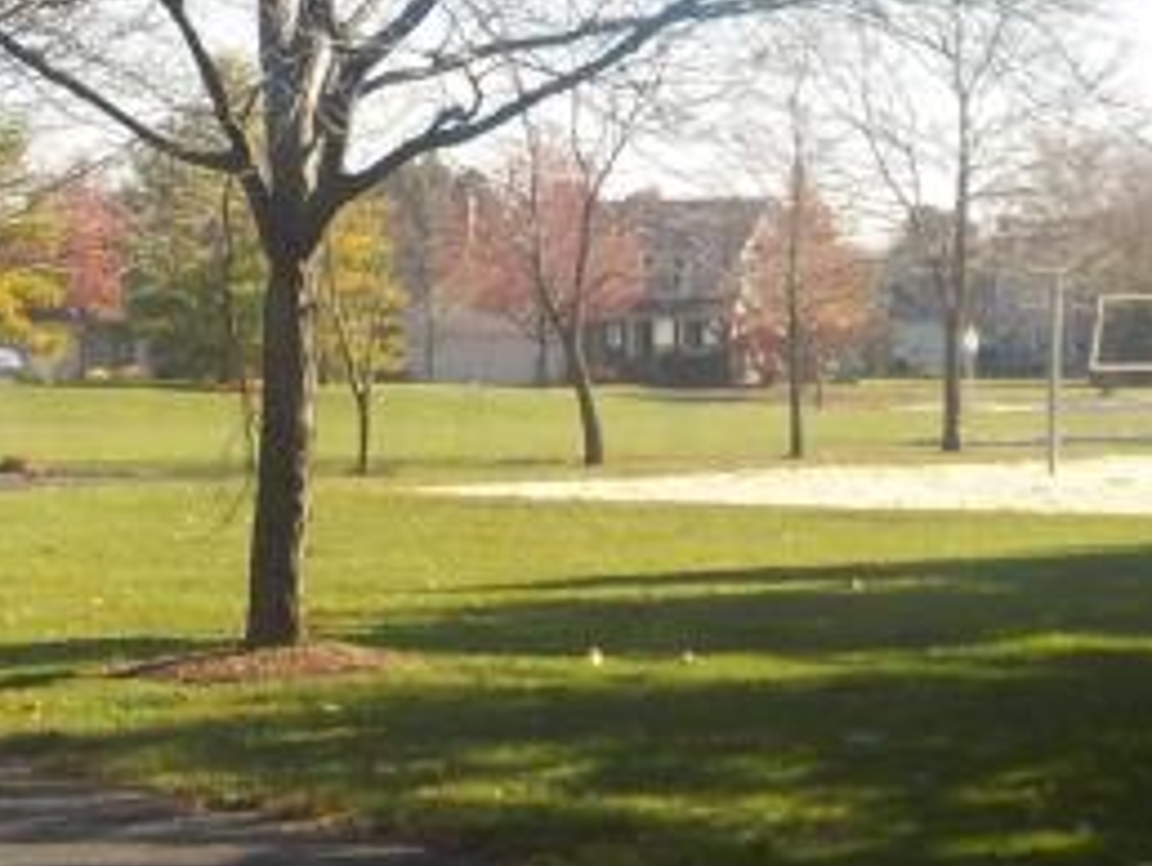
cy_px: 379
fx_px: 3964
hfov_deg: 16.4
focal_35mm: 119
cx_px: 246
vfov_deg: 12.5
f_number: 3.3
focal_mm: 4.1
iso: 125
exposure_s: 1/500
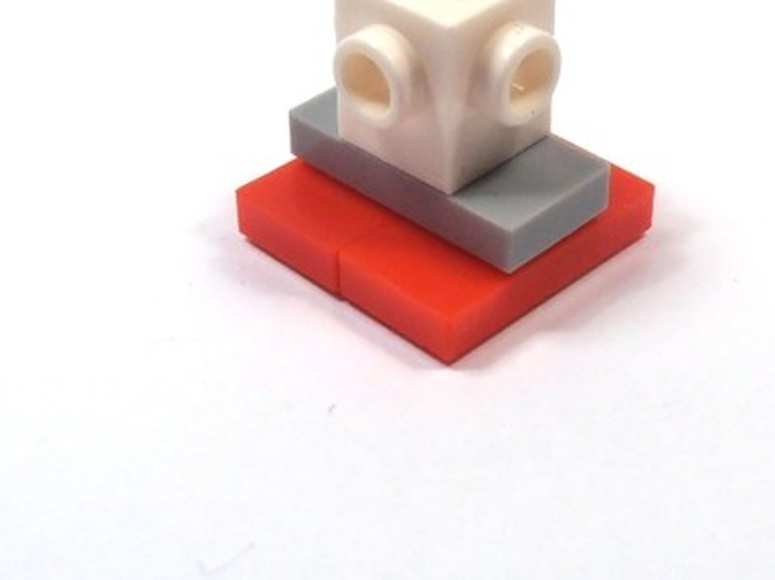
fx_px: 1947
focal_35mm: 87
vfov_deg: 16.9
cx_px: 417
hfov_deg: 22.5
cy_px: 157
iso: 80
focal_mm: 6.61
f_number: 3.9
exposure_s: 1/125
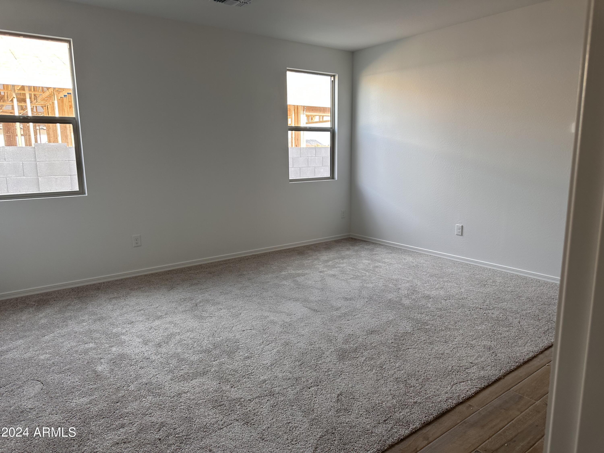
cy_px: 226
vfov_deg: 56.8
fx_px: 419
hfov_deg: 71.6
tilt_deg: -8.3
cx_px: 302
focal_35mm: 24
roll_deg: +0.7
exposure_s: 1/147
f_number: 1.78
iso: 100
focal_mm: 6.86
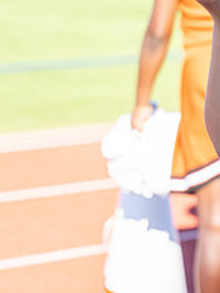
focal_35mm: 266
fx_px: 2252
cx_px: 329
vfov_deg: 7.4
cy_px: -3
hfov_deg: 5.5
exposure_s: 1/1600
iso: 250
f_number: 2.8
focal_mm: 70
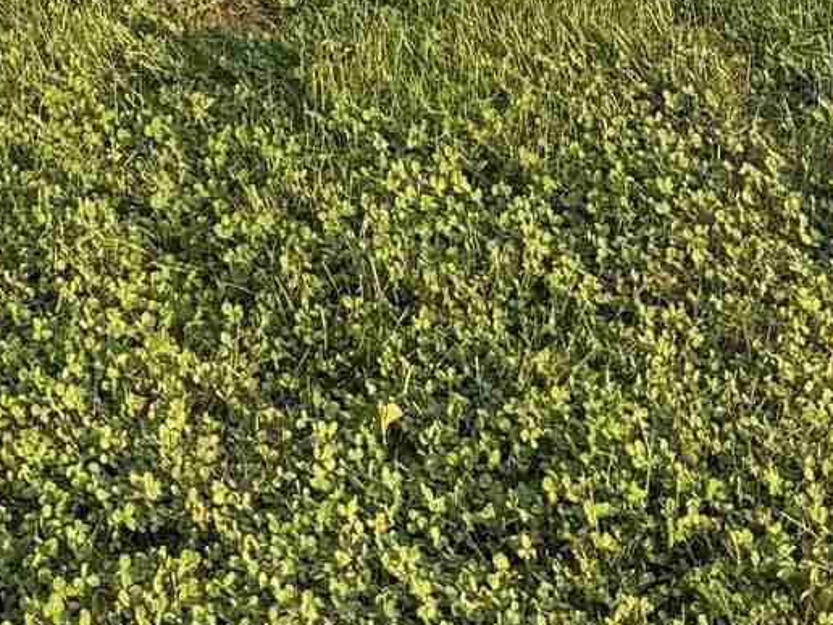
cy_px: -966
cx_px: 337
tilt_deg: +1.1
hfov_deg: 13.8
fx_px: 3441
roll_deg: +1.3
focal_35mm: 143
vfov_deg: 9.1
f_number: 1.78
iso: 80
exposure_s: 1/931
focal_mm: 6.76
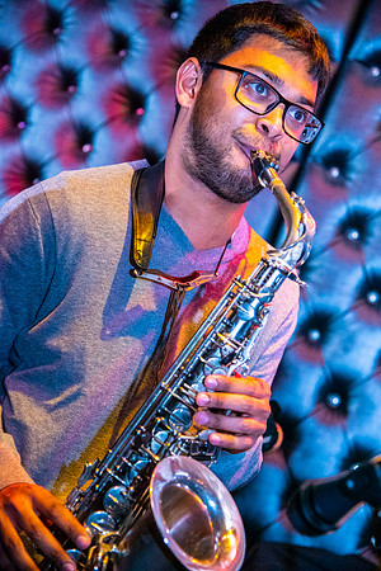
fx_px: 1191
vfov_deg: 27.0
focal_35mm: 75
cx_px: 190
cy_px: 286
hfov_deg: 18.2
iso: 6400
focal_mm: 75
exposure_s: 1/200
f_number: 4
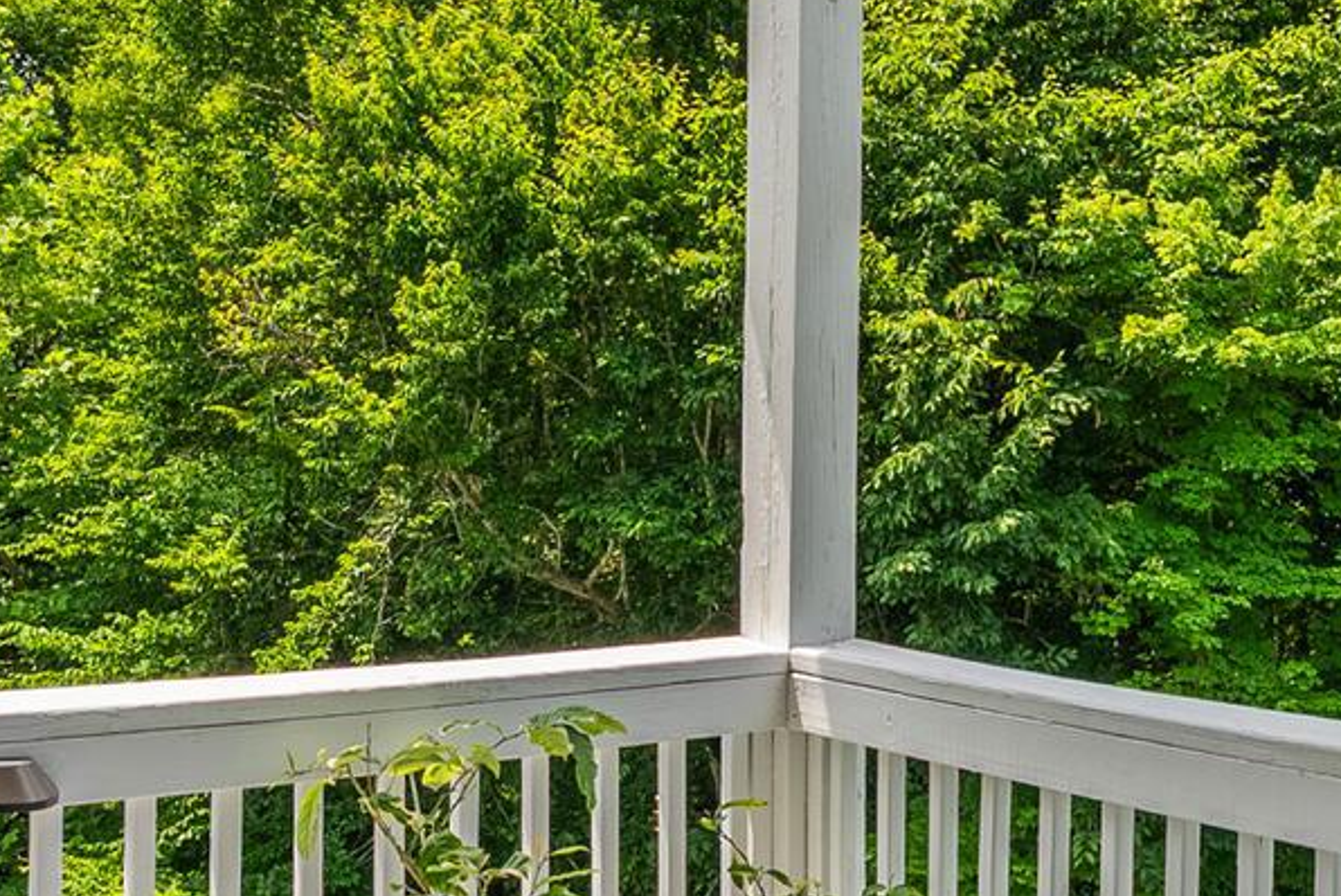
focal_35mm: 55
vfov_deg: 24.6
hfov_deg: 36.2
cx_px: 731
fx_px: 2050
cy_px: 428
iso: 800
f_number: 8
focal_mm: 16
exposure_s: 1/160
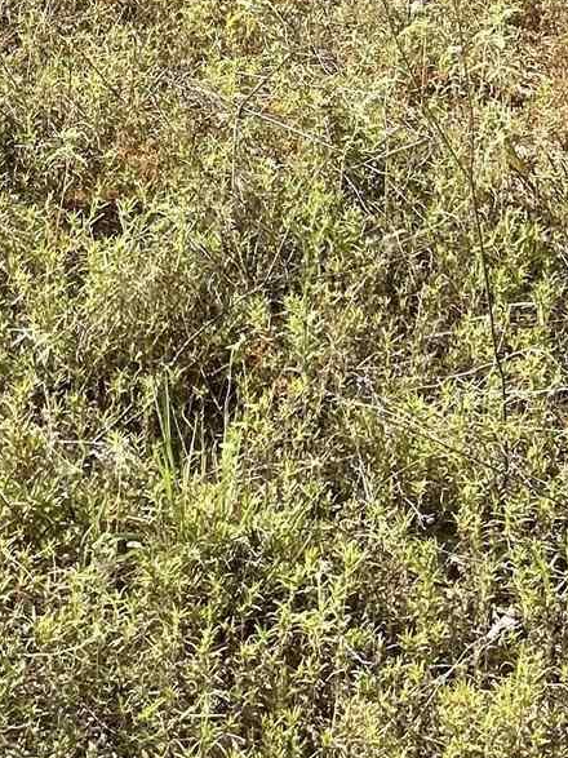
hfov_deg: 14.4
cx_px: 76
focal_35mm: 102
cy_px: -451
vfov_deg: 17.0
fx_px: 2232
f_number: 1.5
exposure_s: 1/3257
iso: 50
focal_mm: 5.7
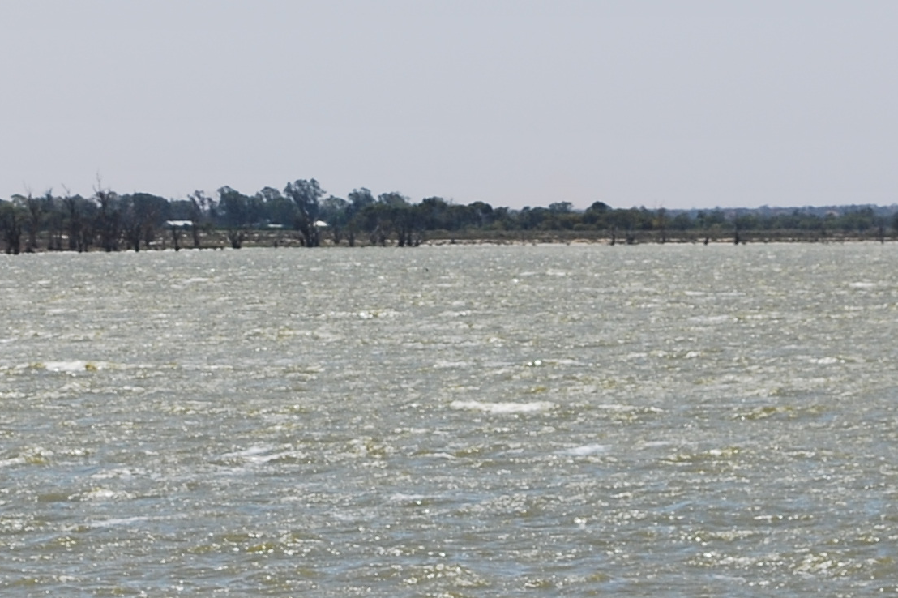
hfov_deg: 7.5
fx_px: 6807
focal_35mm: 273
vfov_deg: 5.0
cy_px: 130
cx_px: 325
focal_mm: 52
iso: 100
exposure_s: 1/320
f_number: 10
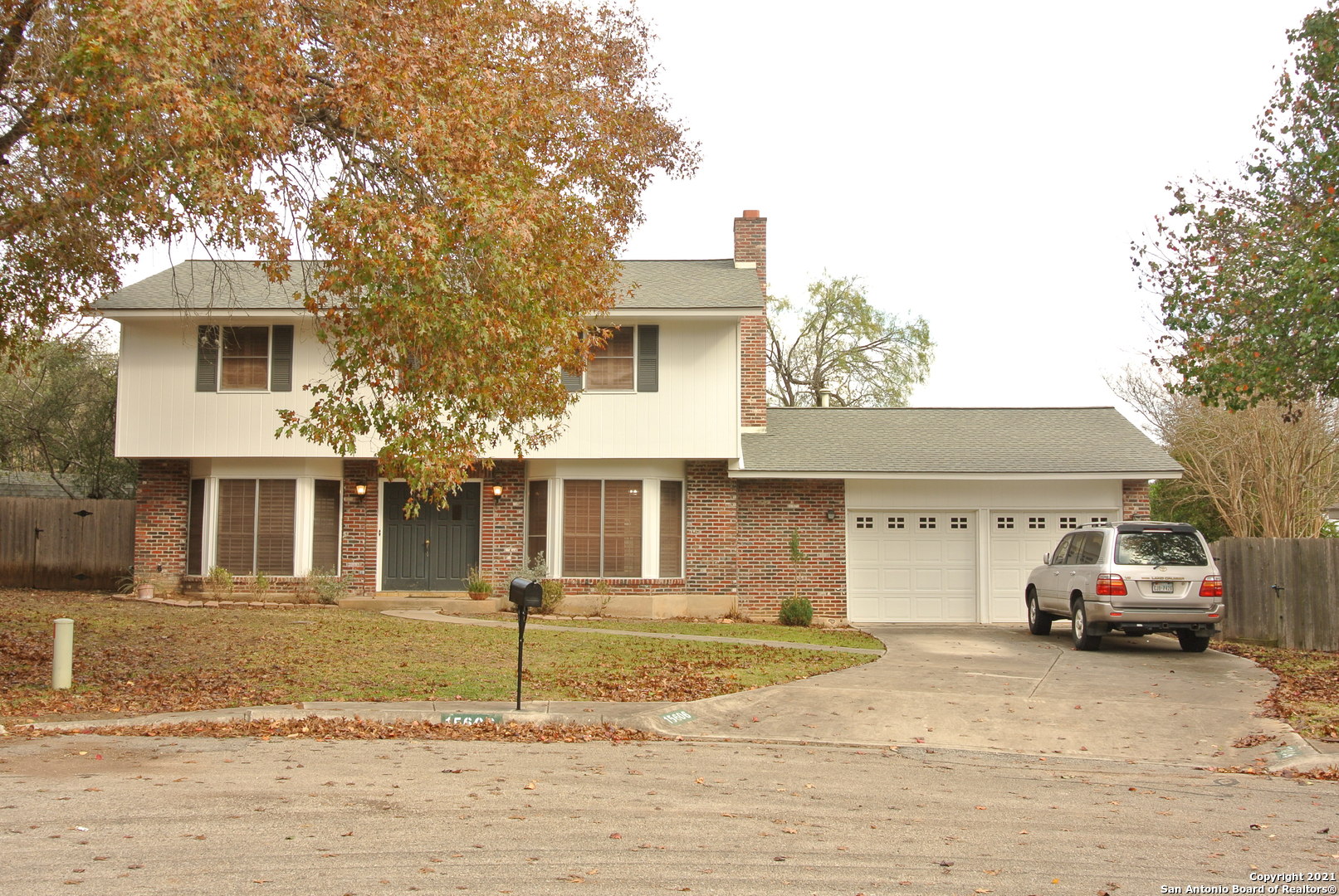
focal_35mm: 39
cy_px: 448
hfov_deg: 49.5
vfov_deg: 34.3
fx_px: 1452
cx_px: 670
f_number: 6.3
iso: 100
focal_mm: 14.5
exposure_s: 1/60
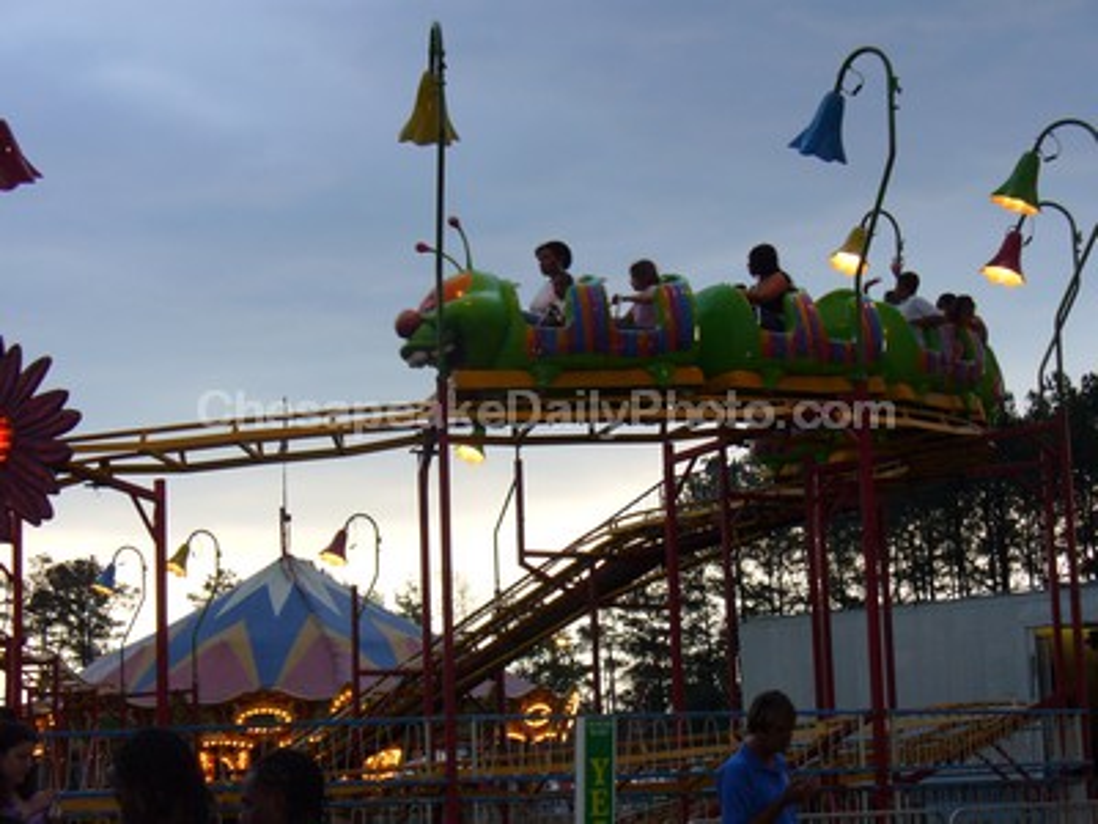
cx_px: 549
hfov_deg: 25.0
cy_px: 412
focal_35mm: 78
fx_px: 2474
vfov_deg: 18.9
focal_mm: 12.8
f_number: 3.3
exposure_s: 1/80
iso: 100
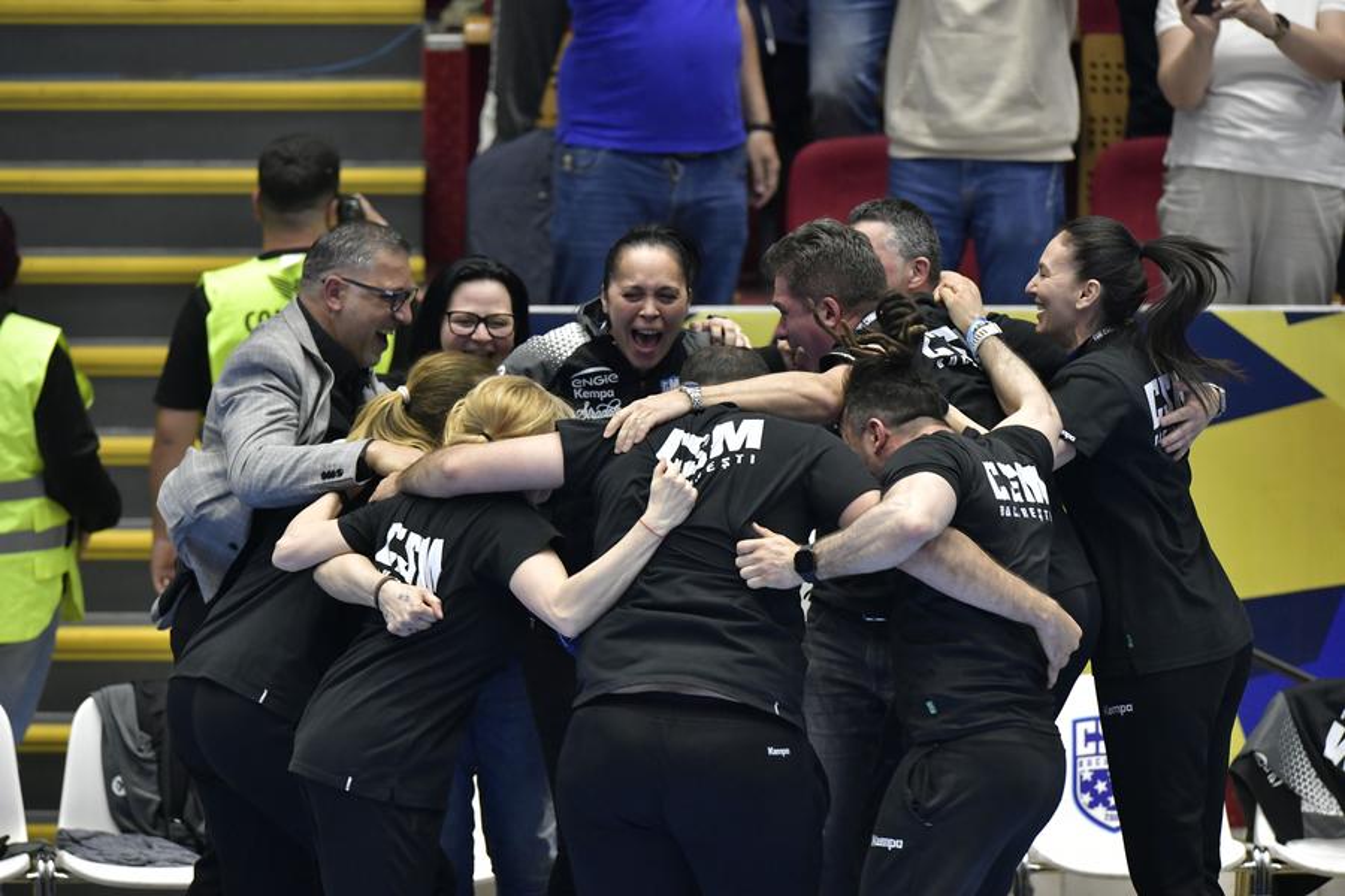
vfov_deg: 3.4
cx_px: 672
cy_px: 448
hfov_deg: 5.2
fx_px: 14943
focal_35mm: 400
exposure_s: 1/500
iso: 2500
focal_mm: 400
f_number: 4
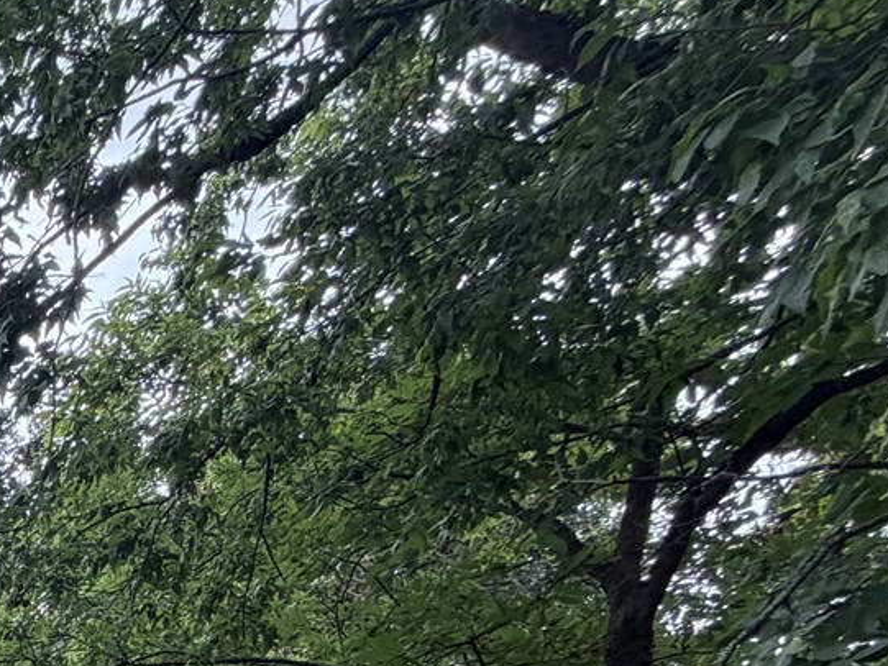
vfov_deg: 21.5
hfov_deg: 22.9
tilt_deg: -2.0
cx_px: -652
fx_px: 1360
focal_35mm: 53
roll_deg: +0.3
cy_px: 1079
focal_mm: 2.22
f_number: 2.2
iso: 64
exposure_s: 1/419
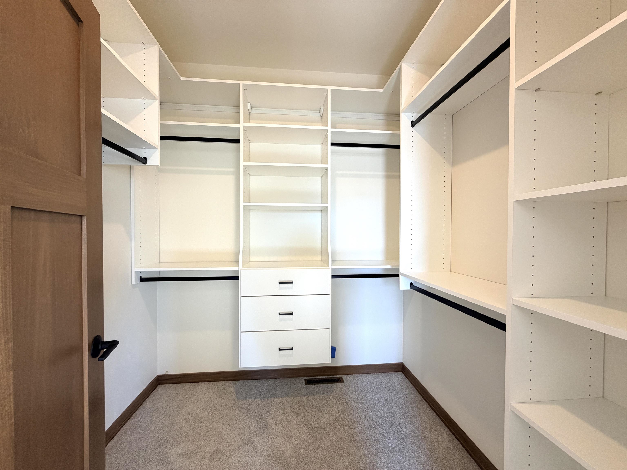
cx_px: 314
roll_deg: +0.1
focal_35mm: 14
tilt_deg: -0.1
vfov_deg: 85.7
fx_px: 254
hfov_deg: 102.1
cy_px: 235
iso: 160
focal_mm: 2.22
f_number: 2.2
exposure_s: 1/120
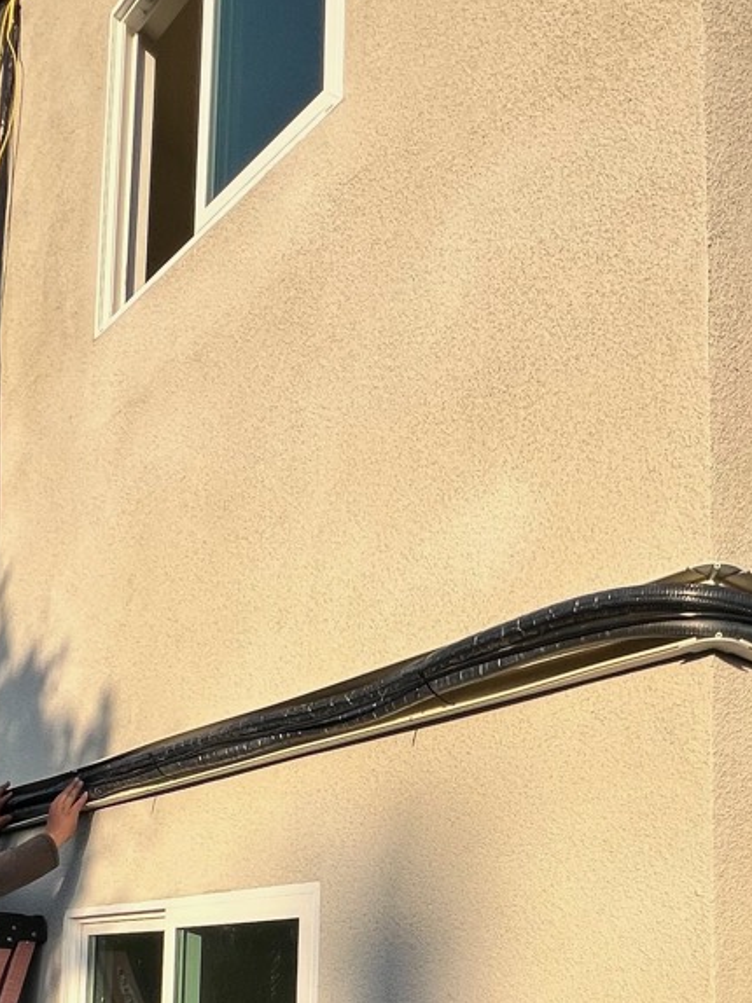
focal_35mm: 34
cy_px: 896
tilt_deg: +5.3
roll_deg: -1.8
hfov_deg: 41.1
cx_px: 513
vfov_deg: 48.5
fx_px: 986
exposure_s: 1/1946
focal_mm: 1.57
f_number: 1.8
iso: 32
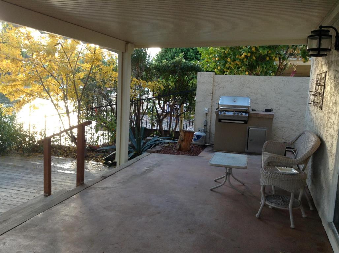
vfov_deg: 42.8
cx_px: 170
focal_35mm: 33
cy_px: 126
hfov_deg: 55.4
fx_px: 323
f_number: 2.4
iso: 40
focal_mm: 3.3
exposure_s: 1/60
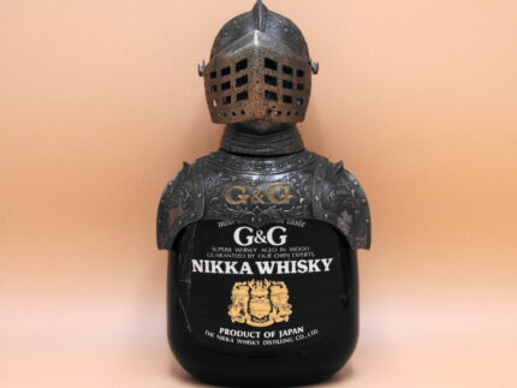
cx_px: 258
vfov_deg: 20.7
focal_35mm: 71
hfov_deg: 27.4
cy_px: 194
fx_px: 1061
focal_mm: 12.8
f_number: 3.7
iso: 80
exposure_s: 1/320
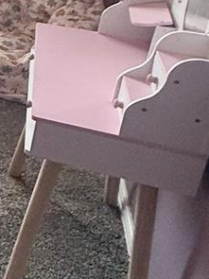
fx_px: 588
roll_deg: -0.3
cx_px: -323
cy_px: -10
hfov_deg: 13.3
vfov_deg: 25.2
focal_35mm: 73
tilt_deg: -17.3
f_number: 2.2
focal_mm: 2.22
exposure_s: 1/120
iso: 100
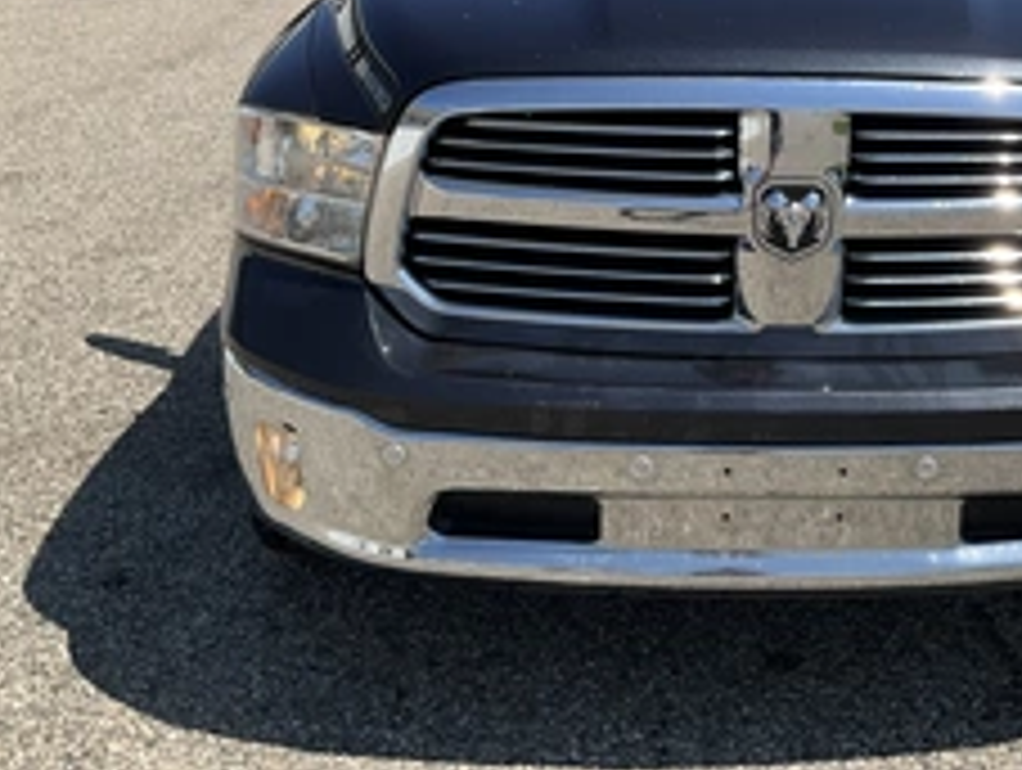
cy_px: 99
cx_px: 770
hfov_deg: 36.5
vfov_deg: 27.7
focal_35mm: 51
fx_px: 1508
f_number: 1.8
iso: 25
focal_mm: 3
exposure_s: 1/1786
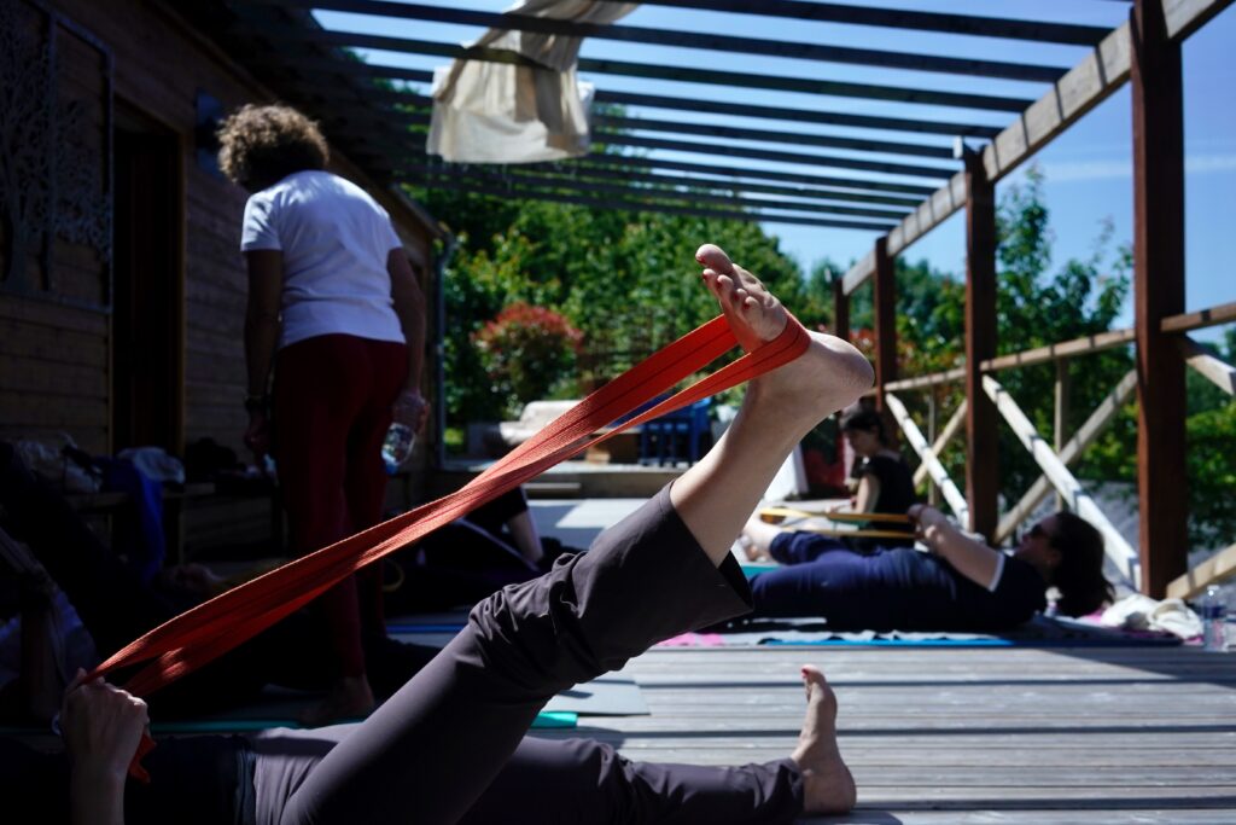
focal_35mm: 35
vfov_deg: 37.9
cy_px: 412
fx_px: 1202
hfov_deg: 54.4
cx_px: 618
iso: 640
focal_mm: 35
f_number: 5
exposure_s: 1/6400
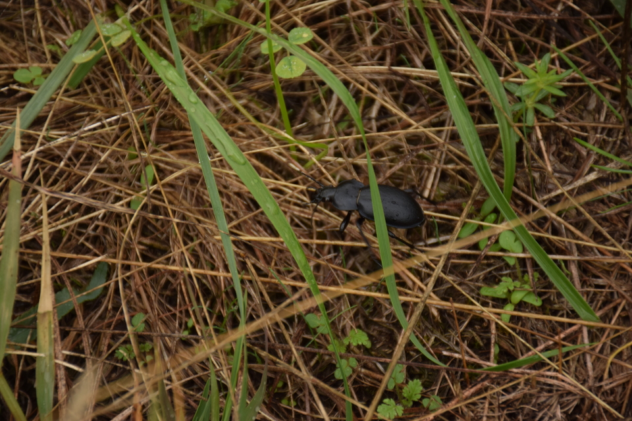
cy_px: 210
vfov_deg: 6.5
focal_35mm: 210
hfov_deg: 9.8
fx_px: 3686
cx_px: 316
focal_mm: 140
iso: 200
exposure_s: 1/250
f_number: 5.6
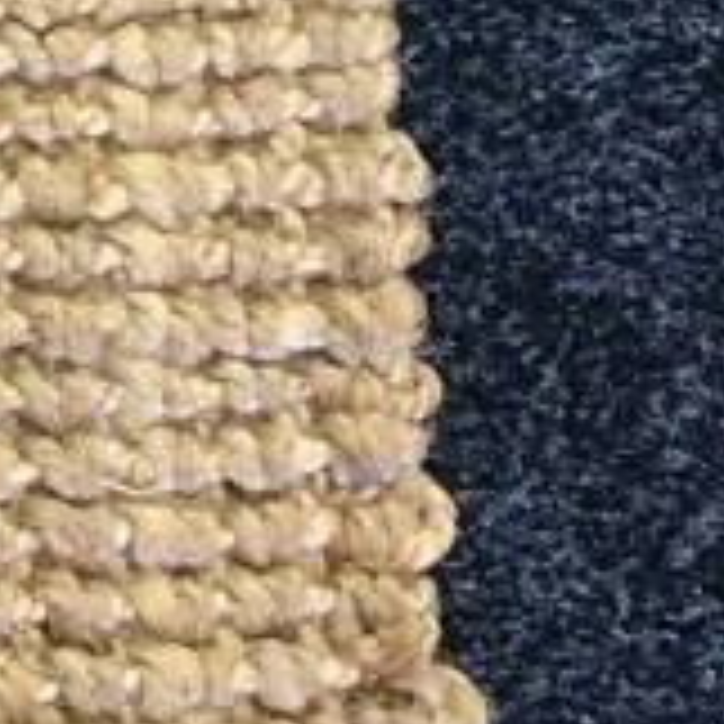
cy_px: -445
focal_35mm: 163
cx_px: -558
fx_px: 3857
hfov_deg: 10.2
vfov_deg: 10.3
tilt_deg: -75.3
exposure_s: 1/17
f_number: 2.2
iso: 64
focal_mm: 4.15
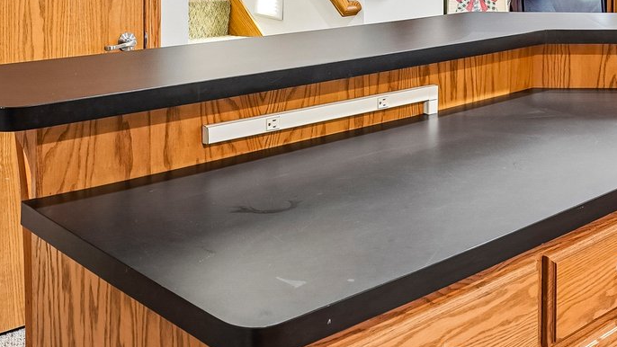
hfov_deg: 41.0
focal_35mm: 50
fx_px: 818
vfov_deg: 21.7
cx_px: 383
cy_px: -100
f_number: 8
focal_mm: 16
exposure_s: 1/2.5
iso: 400
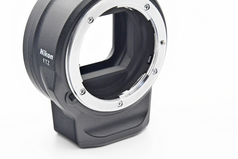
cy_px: 59
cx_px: 85
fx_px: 932
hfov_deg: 14.5
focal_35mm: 141
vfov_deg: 9.7
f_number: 8
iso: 1600
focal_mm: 70
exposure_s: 1/100
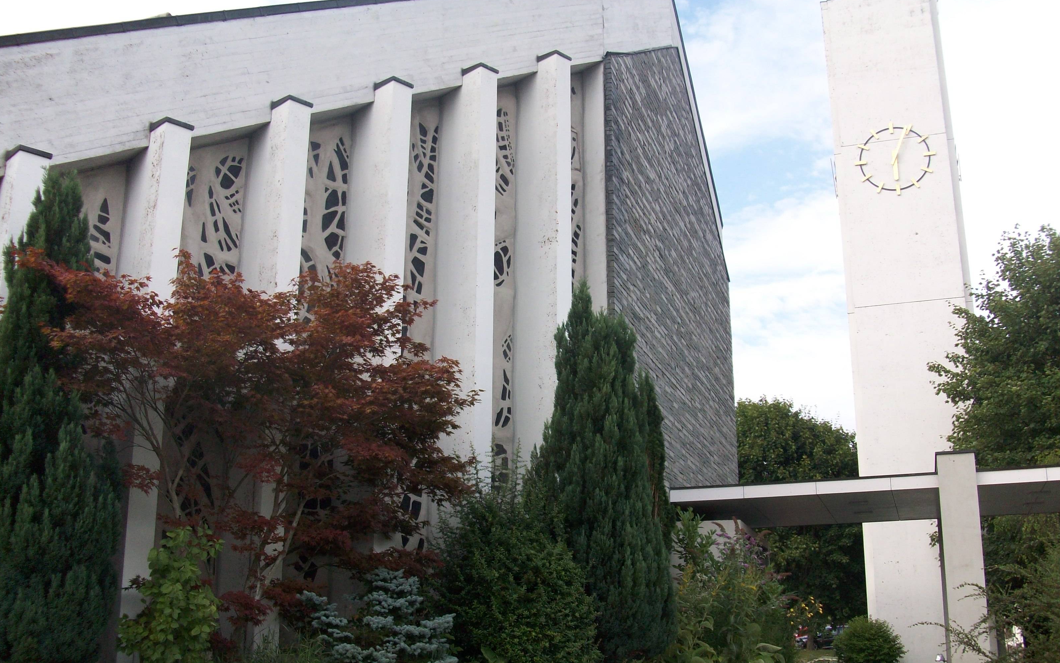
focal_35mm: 37
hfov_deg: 52.7
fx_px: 1069
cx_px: 526
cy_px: 335
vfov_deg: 34.4
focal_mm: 5.7
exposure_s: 1/386
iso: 64
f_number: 2.8
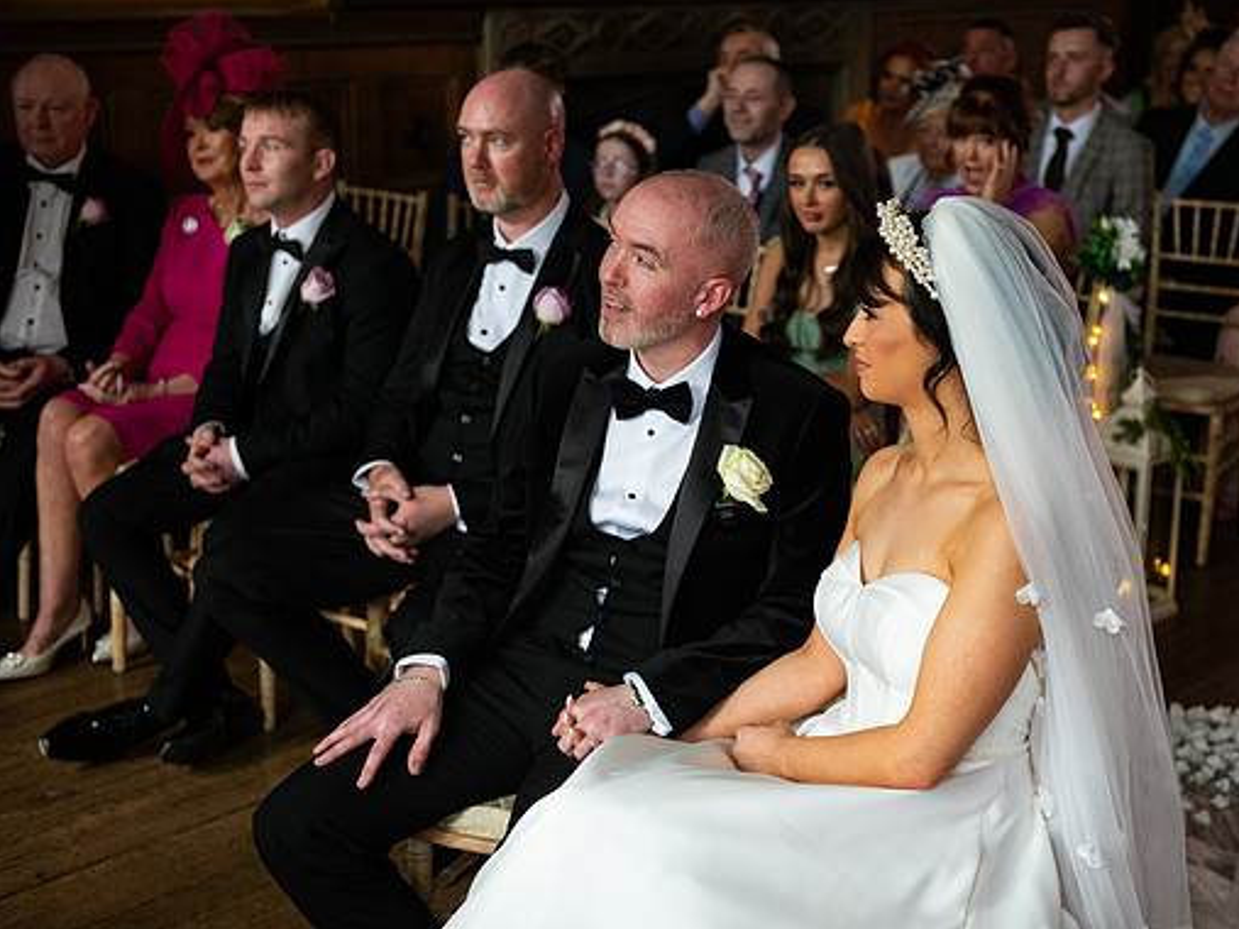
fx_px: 1968
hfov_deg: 34.9
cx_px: 706
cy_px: 466
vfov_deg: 26.5
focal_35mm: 55
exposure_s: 1/160
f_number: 3.5
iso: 800
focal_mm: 50
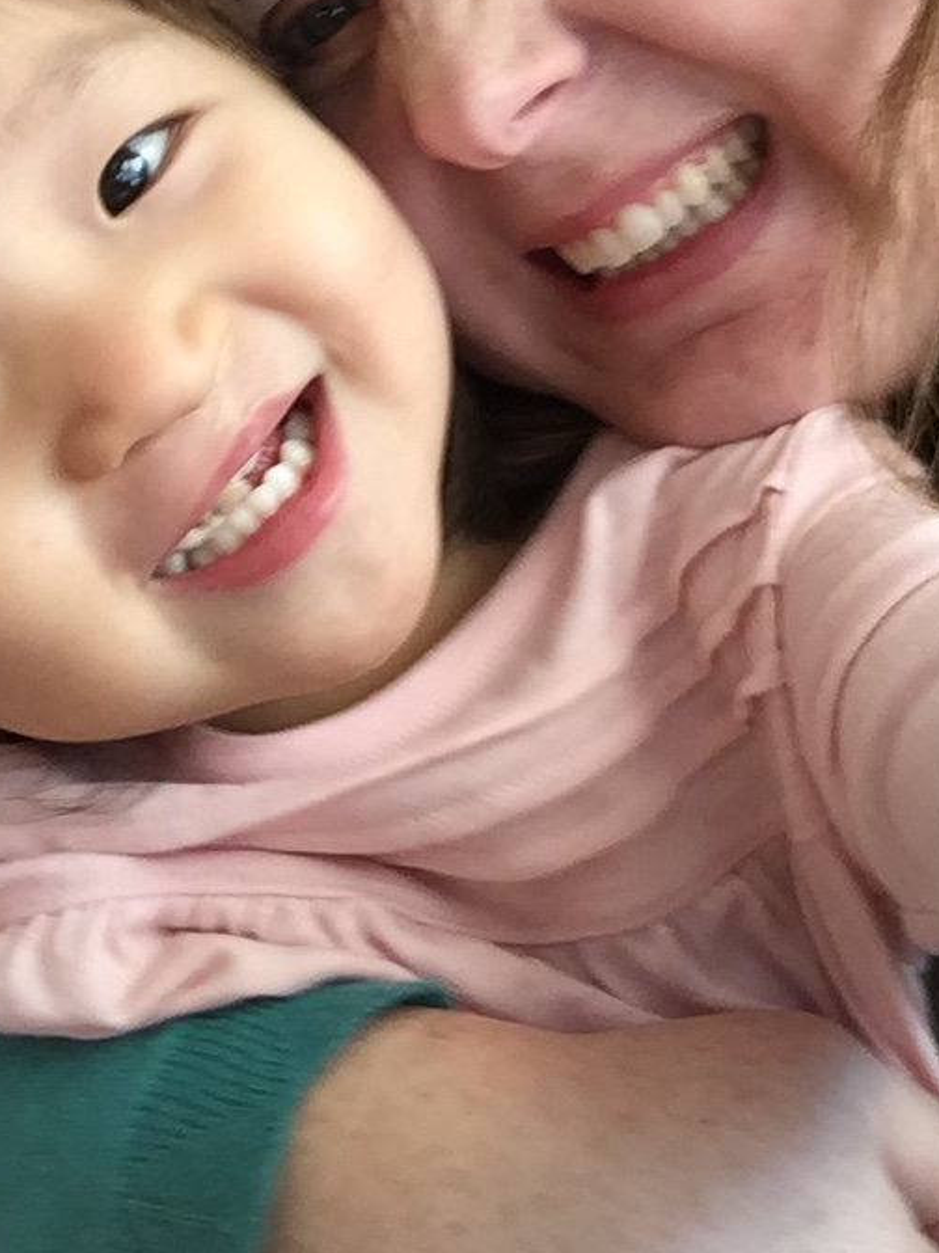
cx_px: 456
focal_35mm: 59
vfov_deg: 31.5
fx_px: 2136
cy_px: 182
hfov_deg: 24.8
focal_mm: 2.65
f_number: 2.2
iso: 50
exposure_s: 1/30
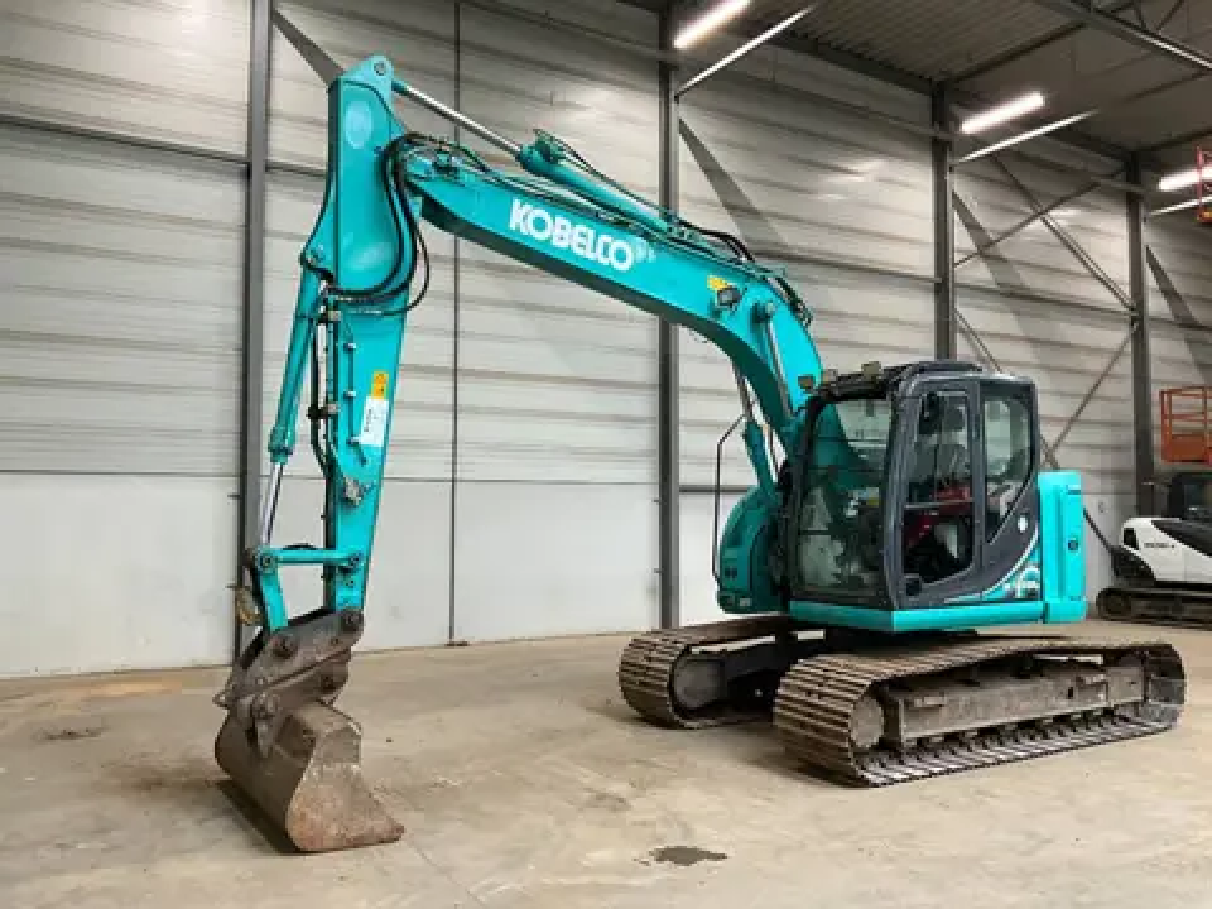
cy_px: 454
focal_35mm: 29
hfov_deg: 61.7
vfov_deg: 48.2
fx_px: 1015
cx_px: 606
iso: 100
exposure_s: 1/60
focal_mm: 3
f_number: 1.8
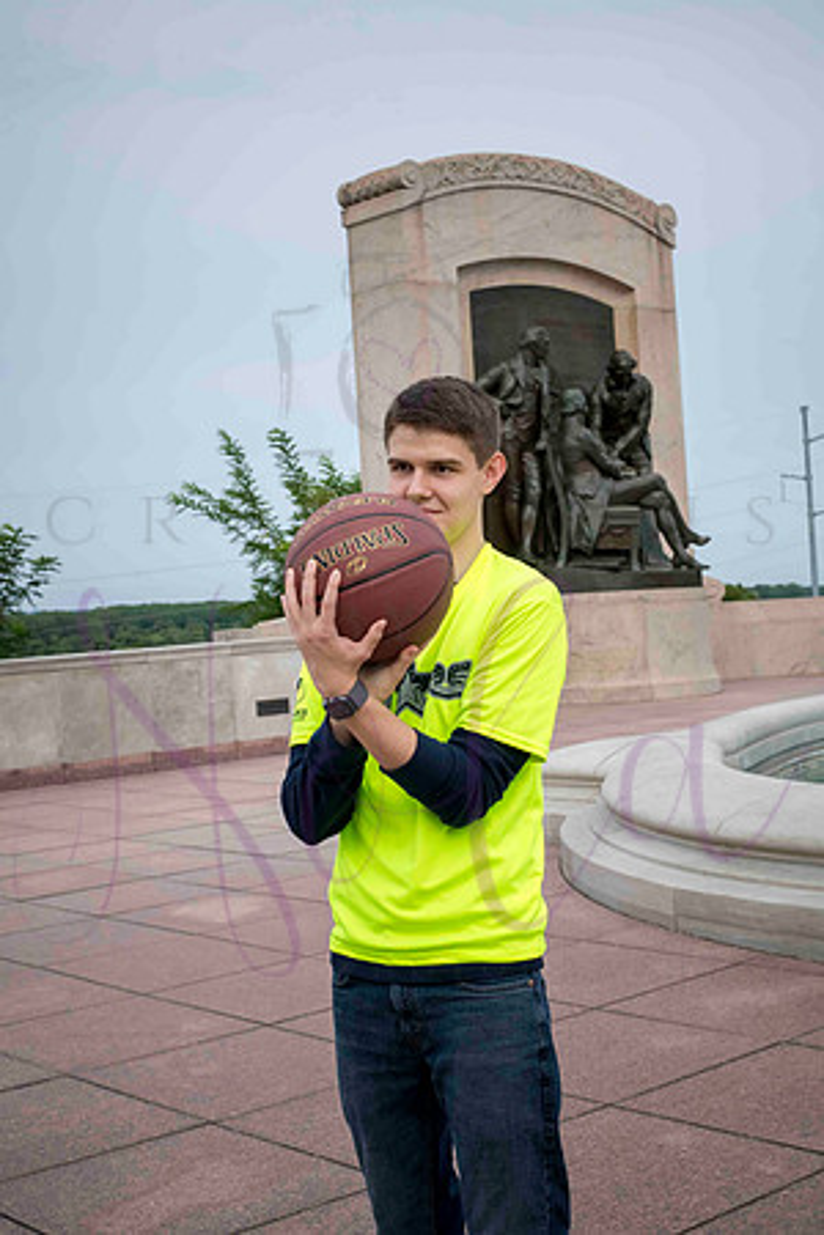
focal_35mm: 50
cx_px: 412
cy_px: 618
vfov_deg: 39.6
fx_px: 1717
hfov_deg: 27.0
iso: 640
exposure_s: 1/800
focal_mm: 50
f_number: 10
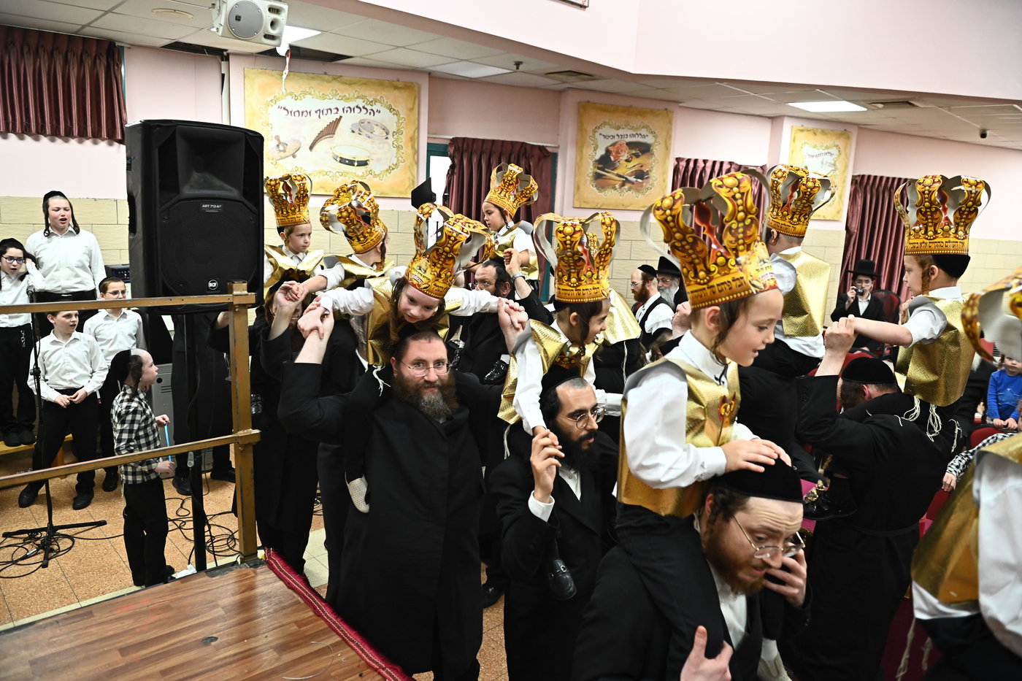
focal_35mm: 24
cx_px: 511
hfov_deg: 73.8
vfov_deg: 53.1
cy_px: 340
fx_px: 681
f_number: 3.5
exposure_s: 1/160
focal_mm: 24
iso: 2500
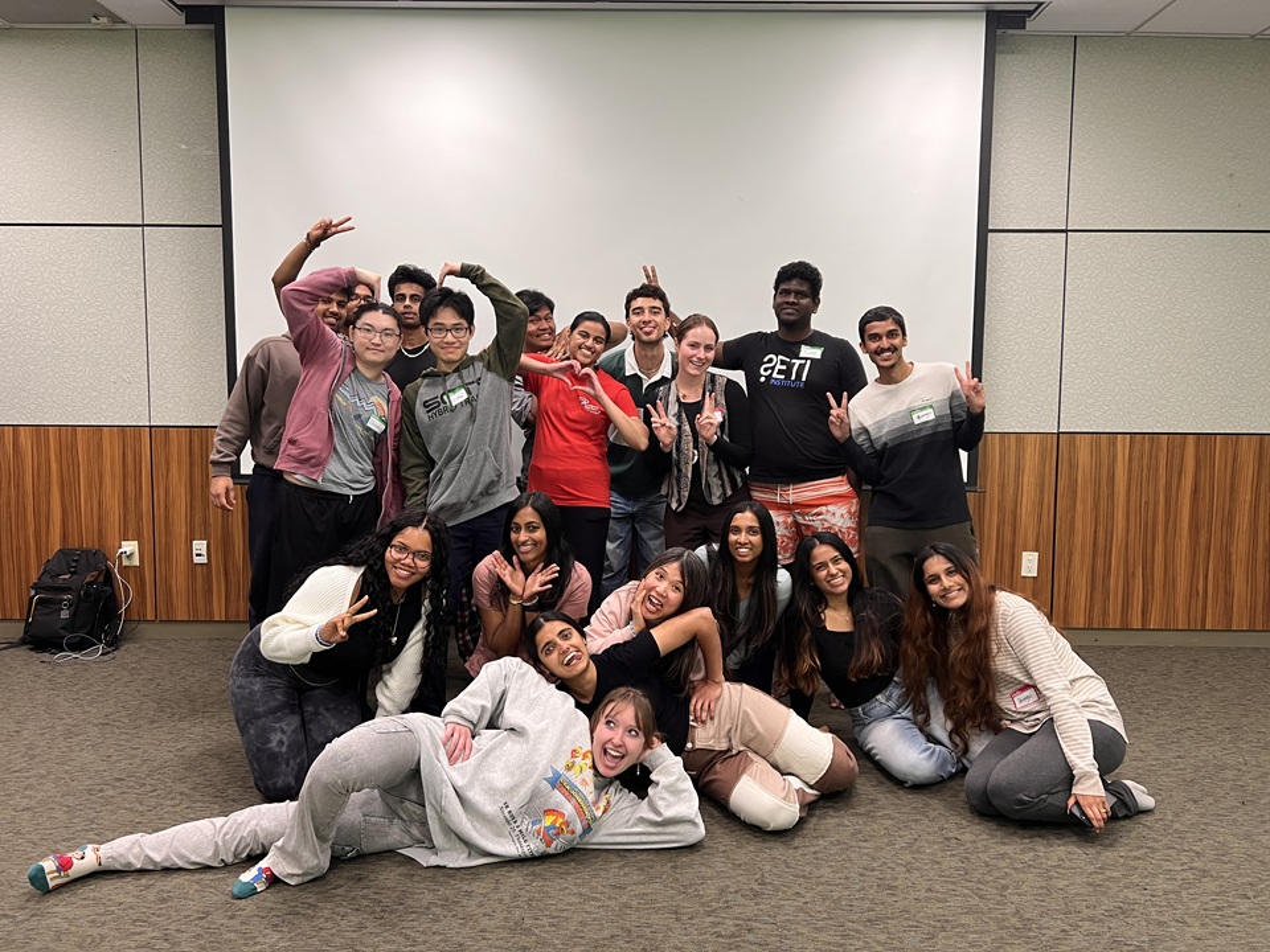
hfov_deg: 67.3
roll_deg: -0.2
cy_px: 476
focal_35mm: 26
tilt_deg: -4.8
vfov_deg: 53.1
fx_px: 954
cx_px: 635
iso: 100
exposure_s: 1/60
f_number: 1.5
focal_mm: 5.7
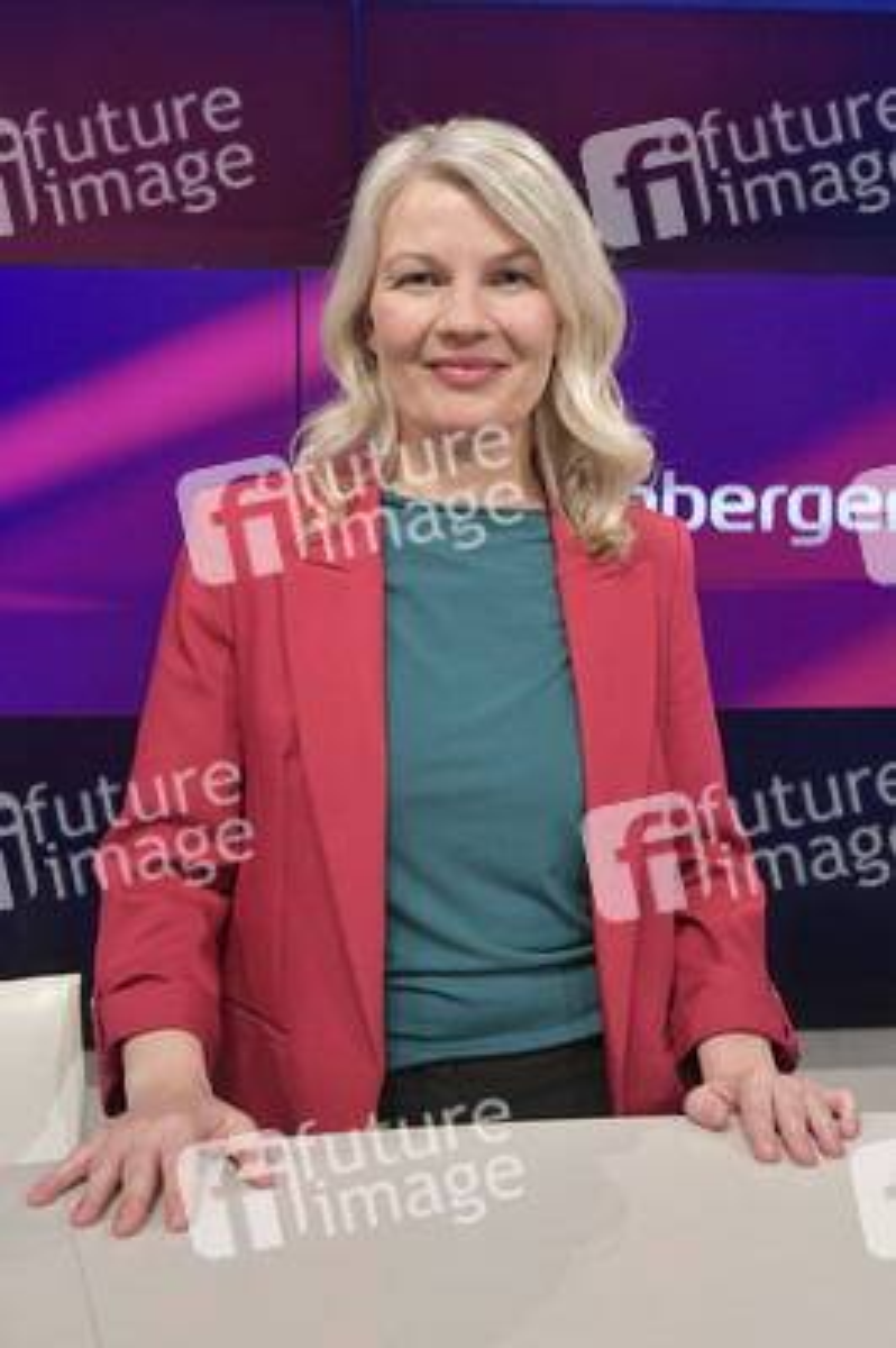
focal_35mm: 31
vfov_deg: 60.3
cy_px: 674
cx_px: 448
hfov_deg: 42.3
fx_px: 1159
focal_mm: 31
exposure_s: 1/200
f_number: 6.3
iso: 2500
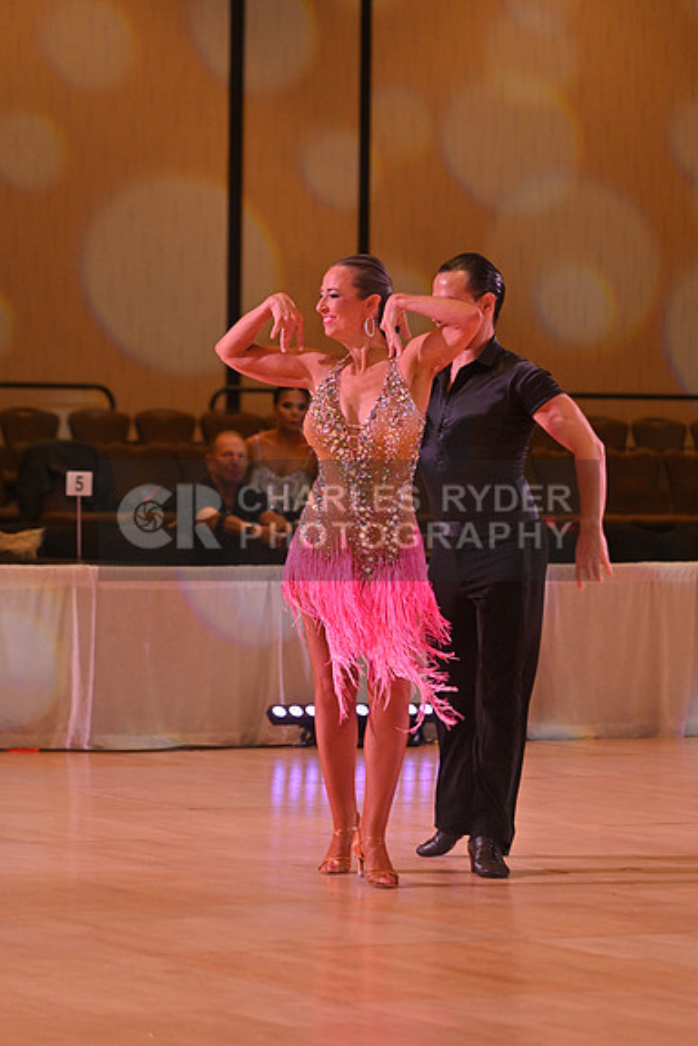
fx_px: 4391
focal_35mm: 151
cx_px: 350
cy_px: 521
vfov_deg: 13.6
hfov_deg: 9.1
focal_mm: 150
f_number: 5
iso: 2000
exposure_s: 1/400
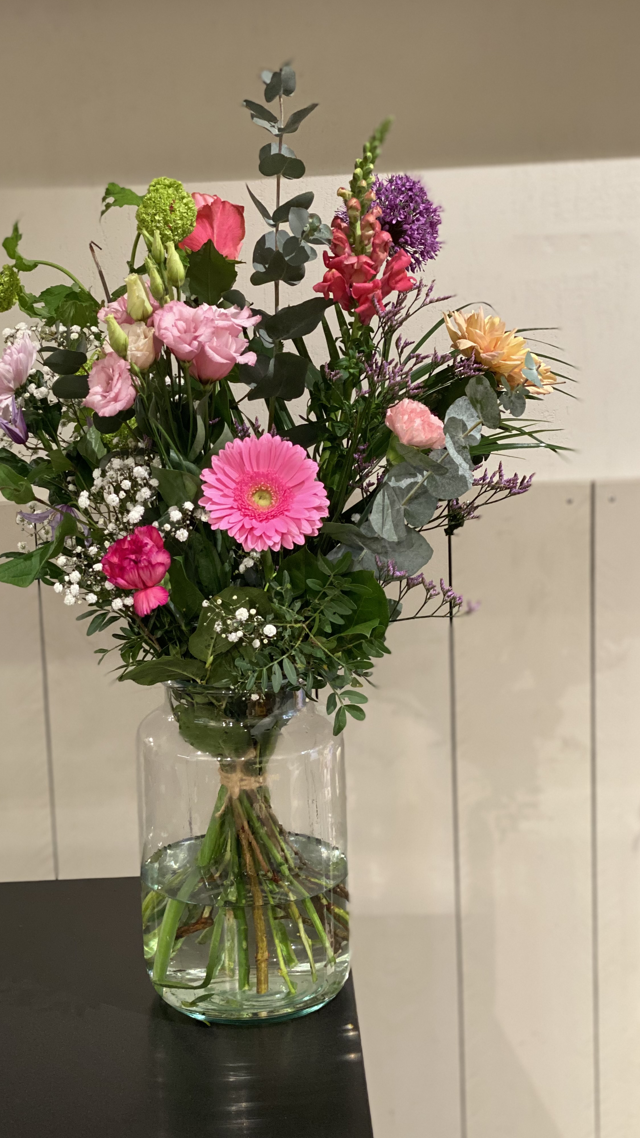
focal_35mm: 57
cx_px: 230
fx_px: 1720
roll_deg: +1.5
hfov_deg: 21.0
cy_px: 569
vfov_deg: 36.6
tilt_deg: -10.7
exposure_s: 1/33
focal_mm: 6
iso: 160
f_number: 2
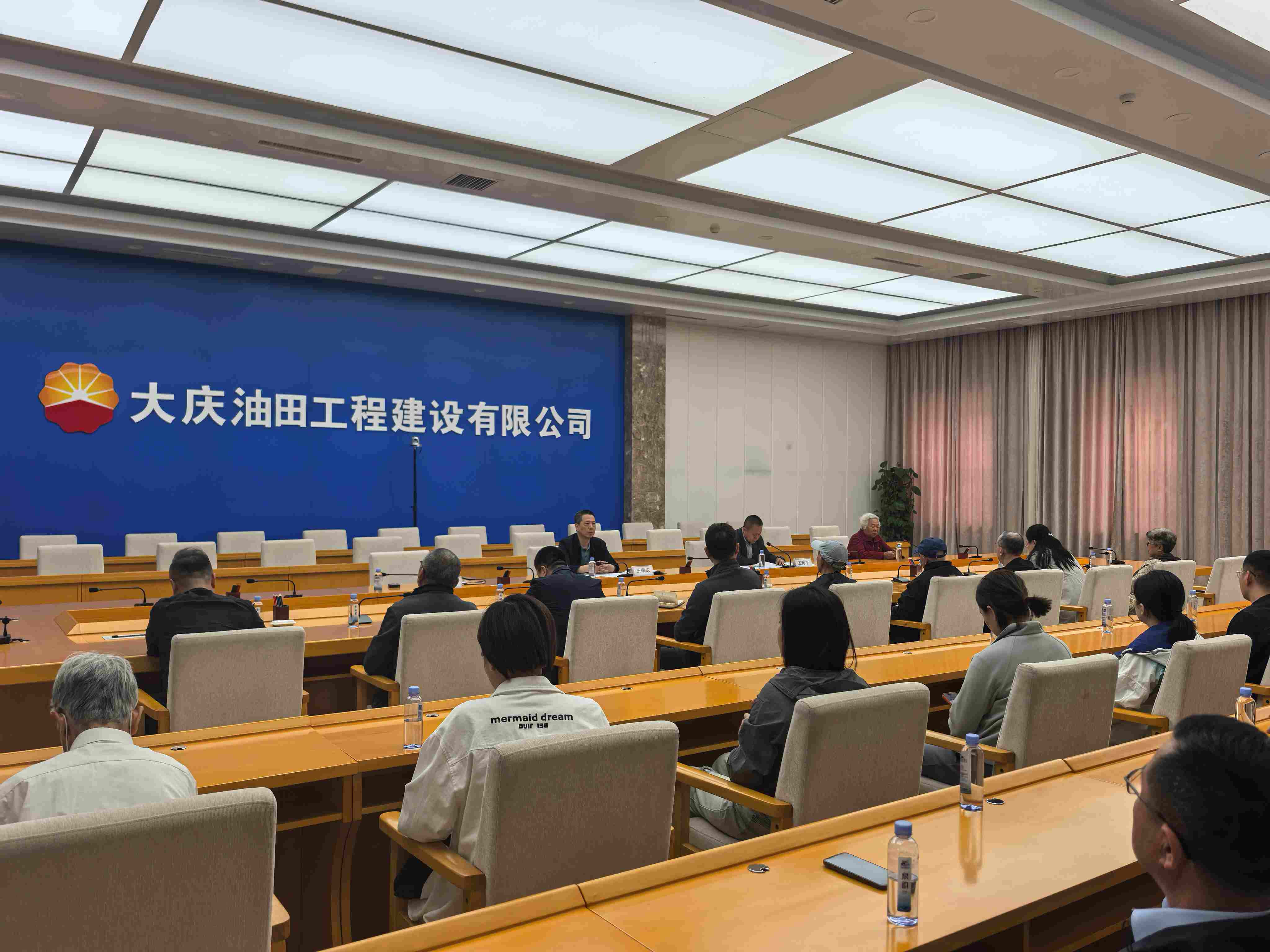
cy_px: 476
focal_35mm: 27
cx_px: 635
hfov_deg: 65.3
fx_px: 991
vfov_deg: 51.4
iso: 50
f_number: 1.4
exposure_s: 1/230
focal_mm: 6.98
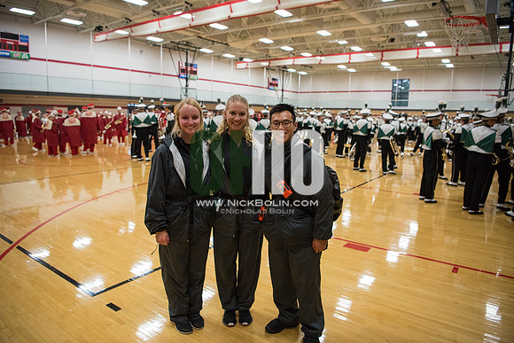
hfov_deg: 73.7
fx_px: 343
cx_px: 257
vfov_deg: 53.2
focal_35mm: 24
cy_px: 172
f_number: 3.2
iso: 2000
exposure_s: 1/500
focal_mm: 24
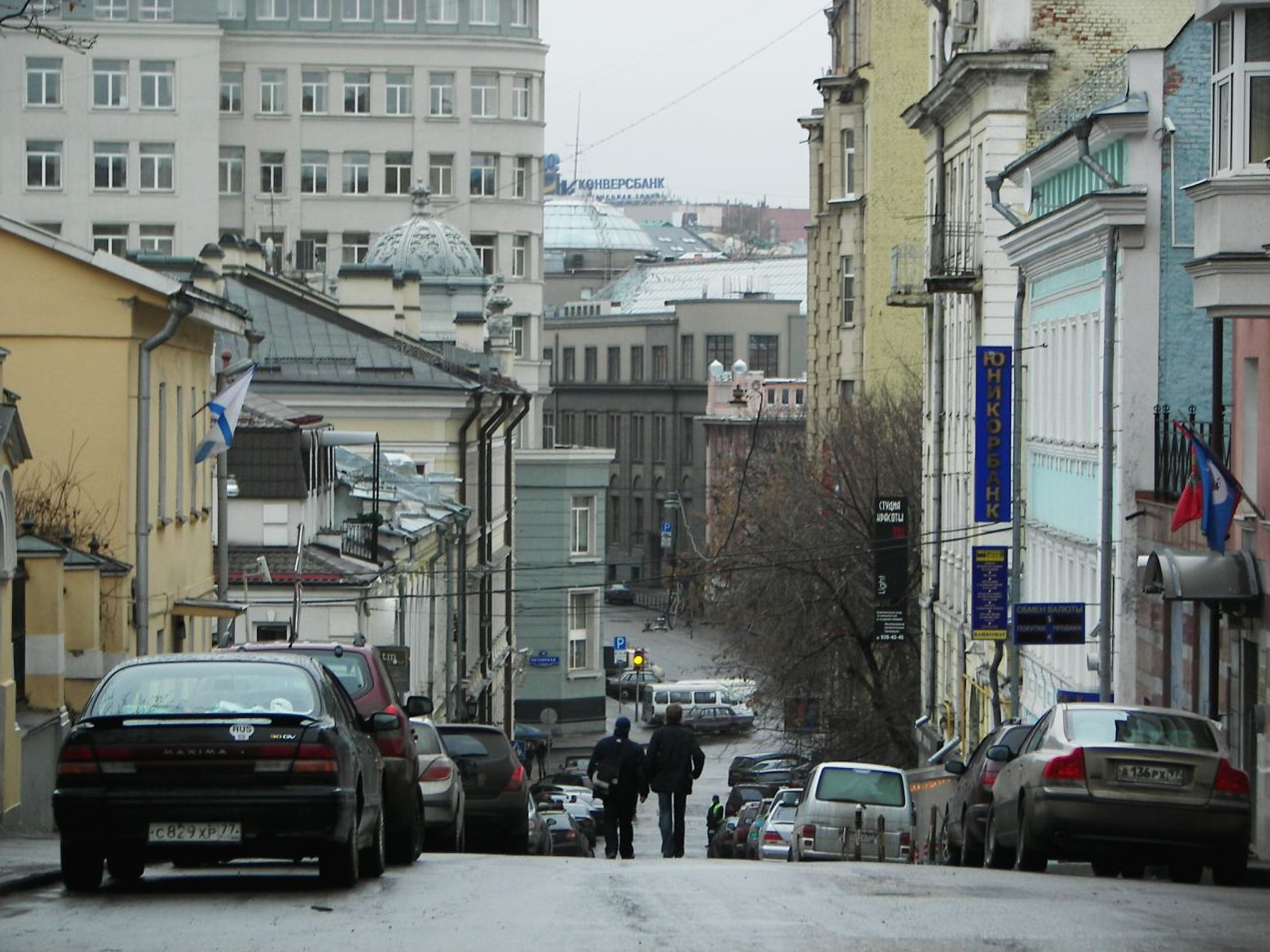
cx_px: 636
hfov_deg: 13.8
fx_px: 5246
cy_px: 474
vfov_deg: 10.4
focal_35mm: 143
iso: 64
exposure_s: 1/40
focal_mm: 23.6
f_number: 3.2
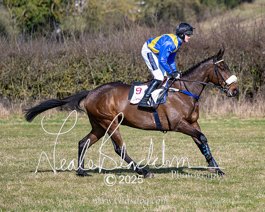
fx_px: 1652
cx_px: 158
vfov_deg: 7.3
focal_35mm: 211
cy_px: 106
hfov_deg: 9.2
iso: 200
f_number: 2.8
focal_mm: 125
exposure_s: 1/5000
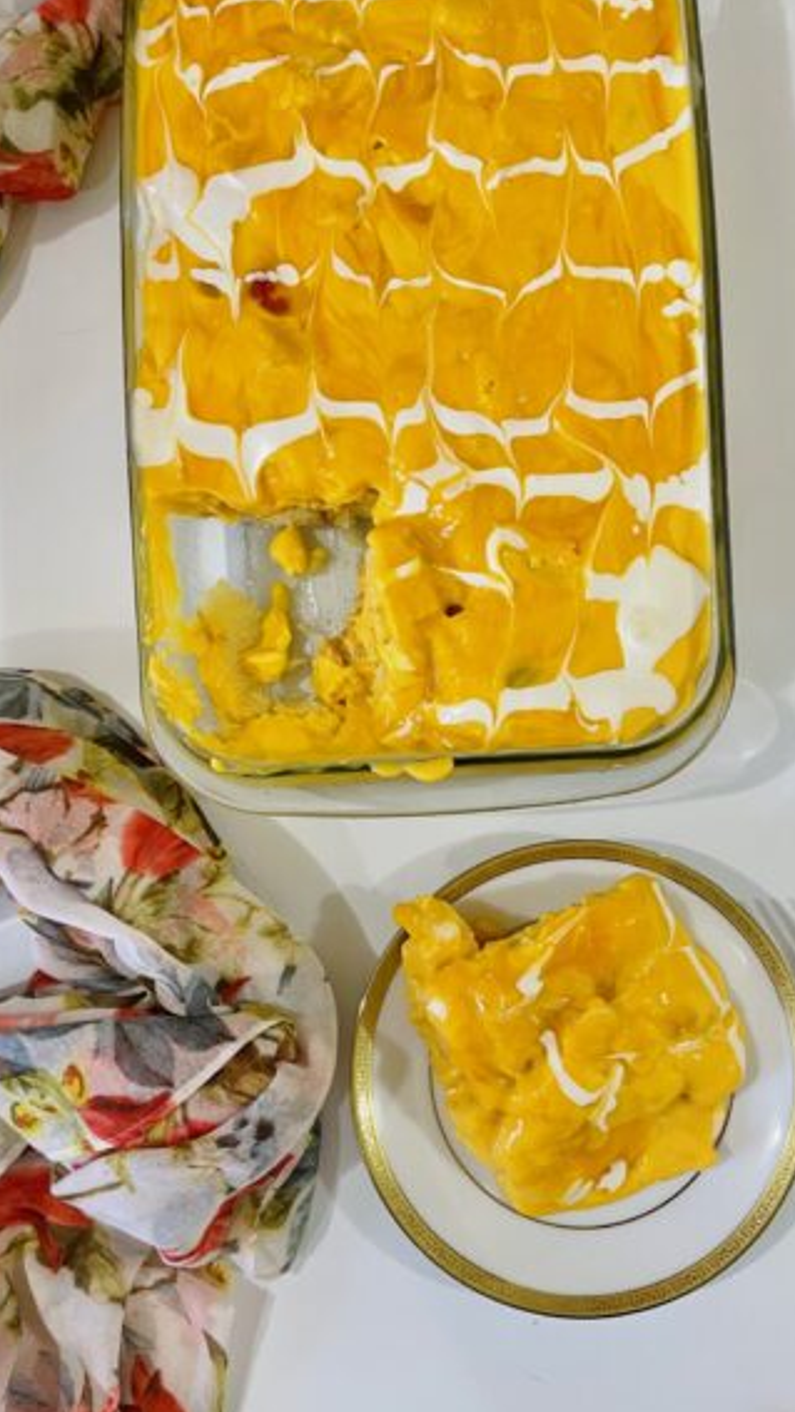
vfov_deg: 64.3
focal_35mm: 30
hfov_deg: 38.5
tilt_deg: -84.5
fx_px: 1124
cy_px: 737
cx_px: 538
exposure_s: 1/60
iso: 80
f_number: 1.6
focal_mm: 4.2
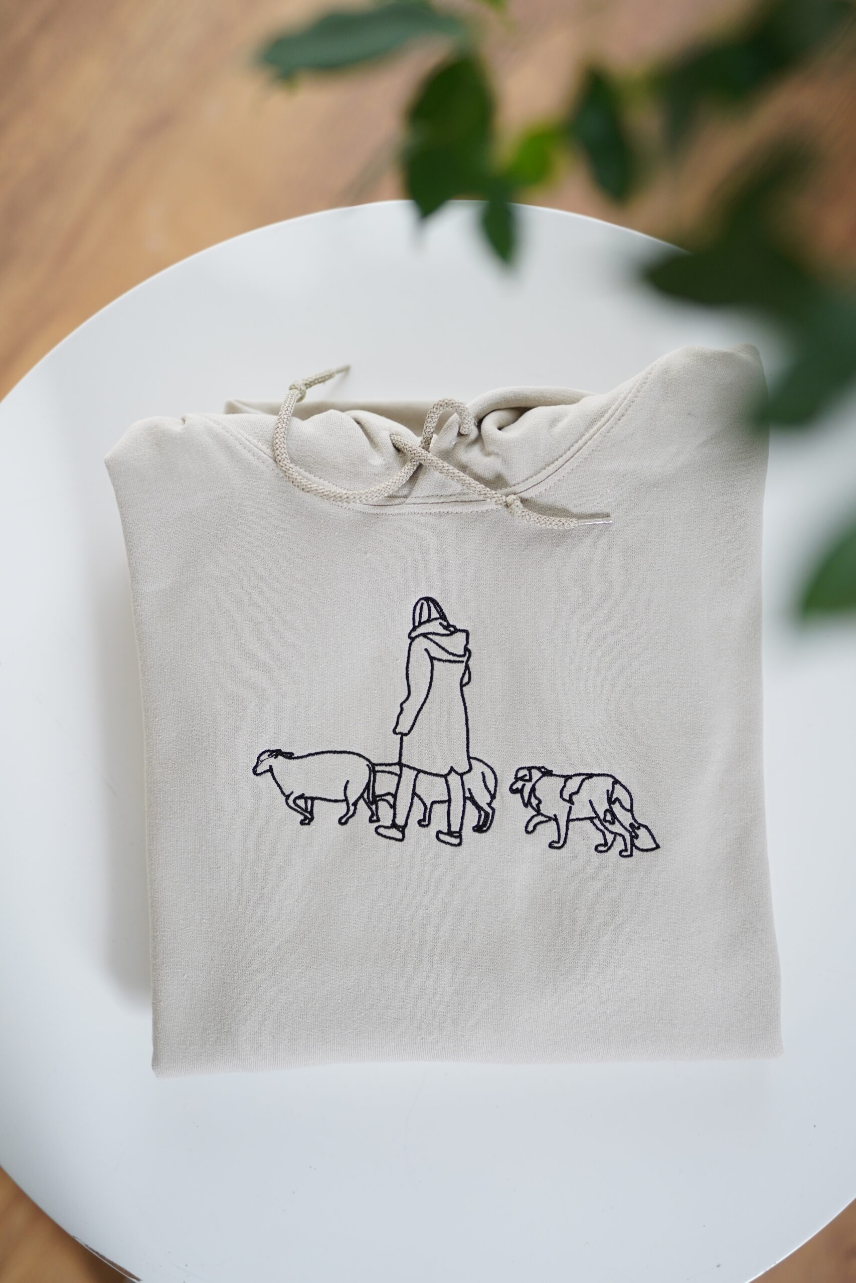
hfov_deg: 27.0
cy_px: 642
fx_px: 1783
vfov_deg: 39.6
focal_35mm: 50
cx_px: 428
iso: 800
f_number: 1.4
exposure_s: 1/640
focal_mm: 50
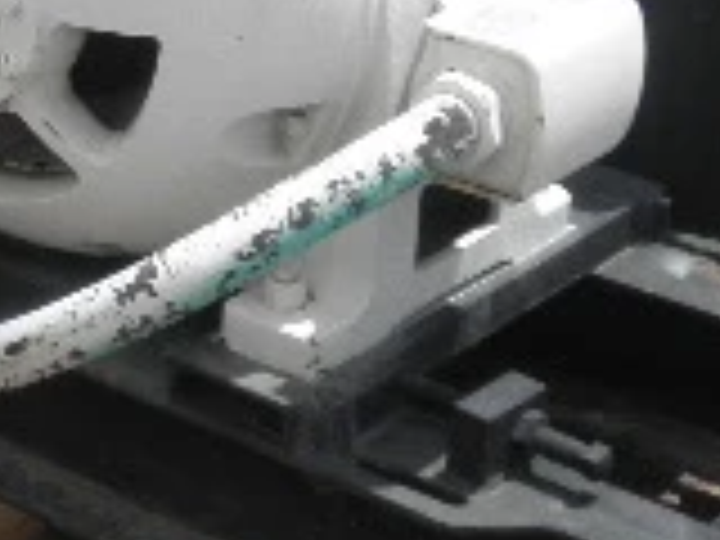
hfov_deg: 16.6
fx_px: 2330
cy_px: -153
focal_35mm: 112
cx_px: -225
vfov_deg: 12.8
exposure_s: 1/125
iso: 64
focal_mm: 5
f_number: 8.5
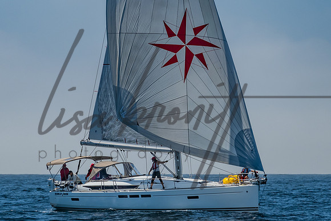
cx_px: 156
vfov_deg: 3.4
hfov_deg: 5.1
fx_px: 3687
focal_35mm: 401
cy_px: 64
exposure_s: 1/640
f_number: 6.3
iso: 160
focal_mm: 155
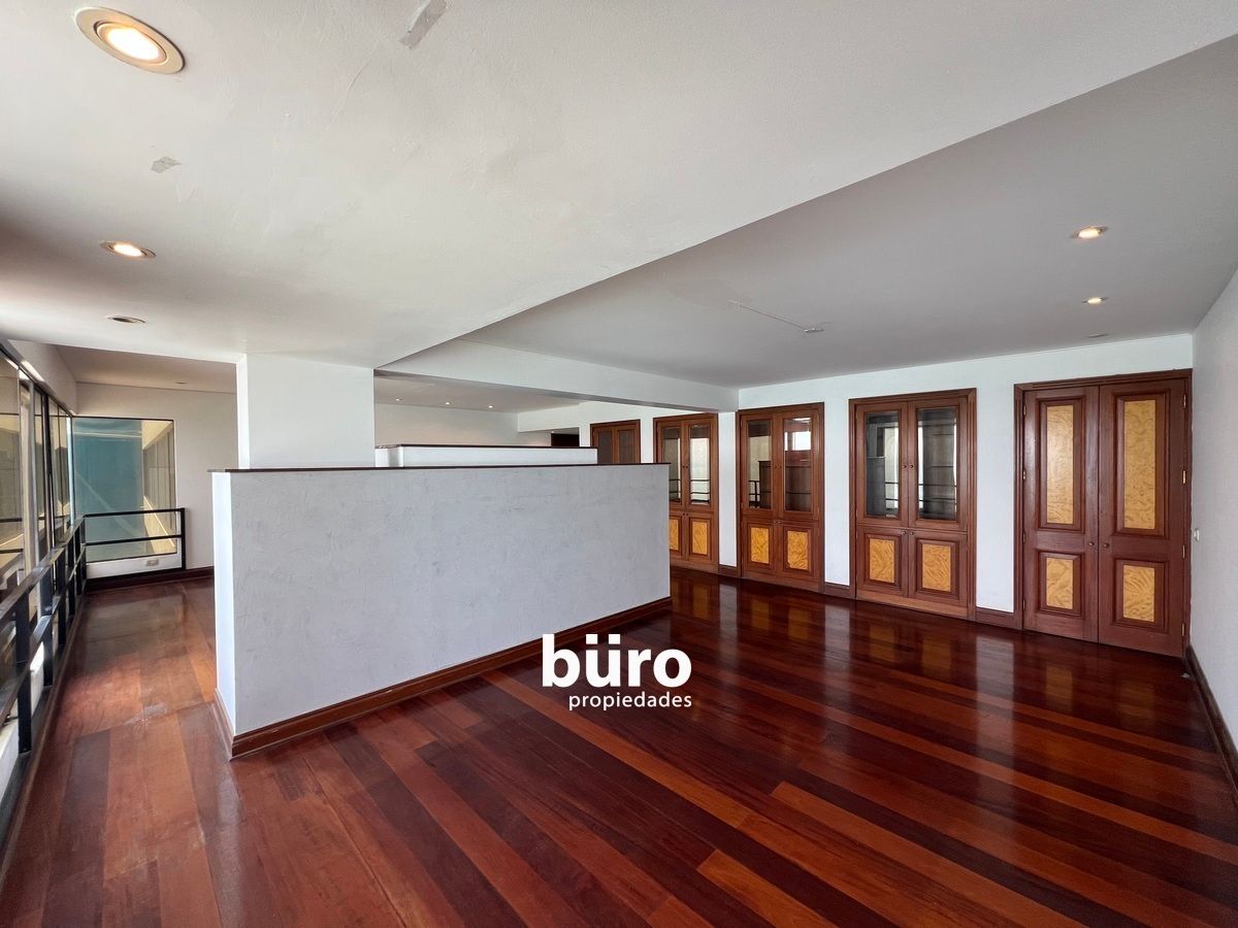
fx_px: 465
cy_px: 464
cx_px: 619
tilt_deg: -1.2
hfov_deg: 106.2
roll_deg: +0.6
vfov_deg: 89.9
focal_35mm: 13
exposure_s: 1/99
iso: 64
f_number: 1.8
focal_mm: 1.57
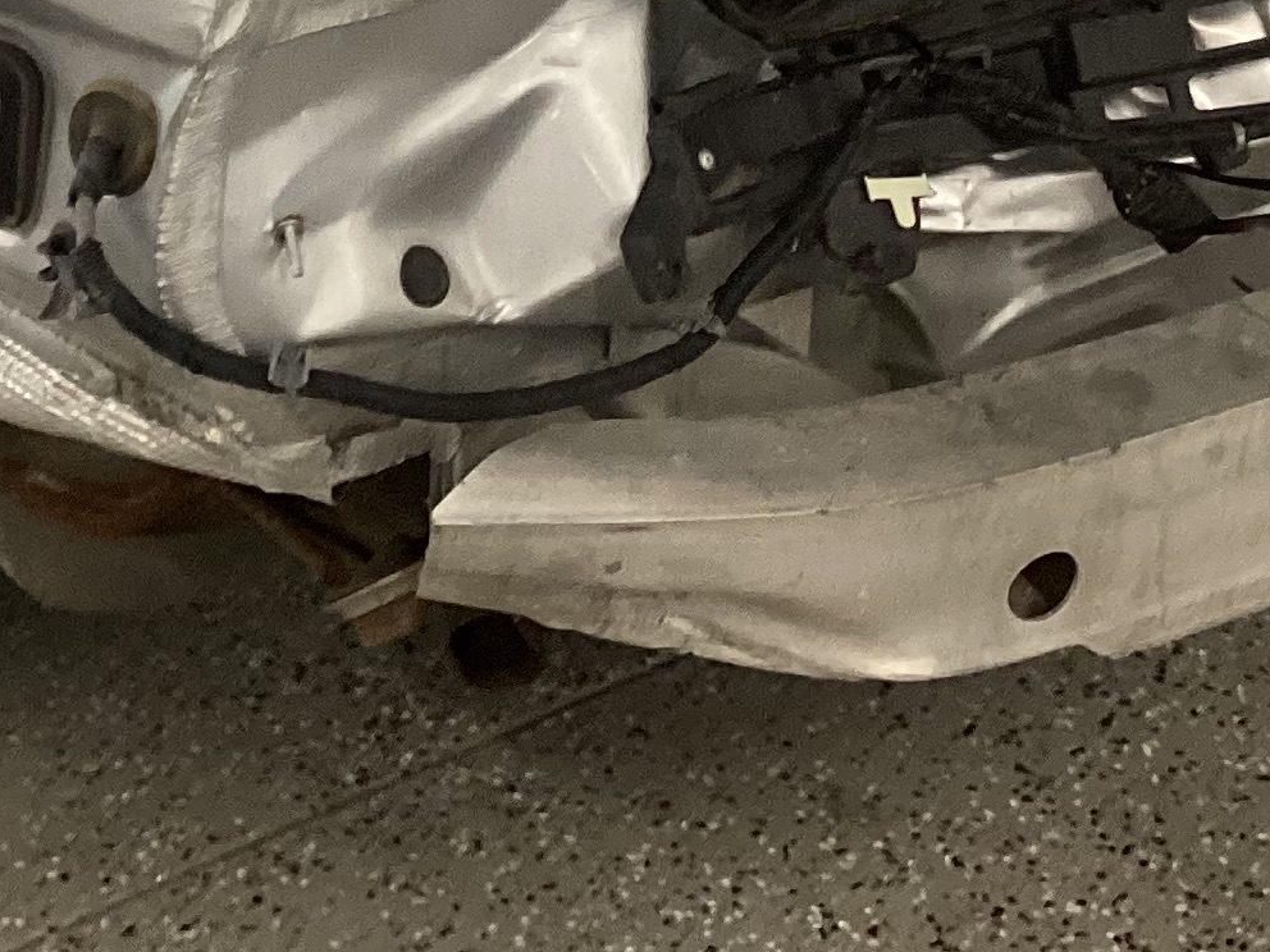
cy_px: -572
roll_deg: -1.6
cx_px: 224
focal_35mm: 102
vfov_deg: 13.5
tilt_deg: -20.4
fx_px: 3742
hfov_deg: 19.0
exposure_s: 1/60
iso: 160
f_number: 2.4
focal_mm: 3.3
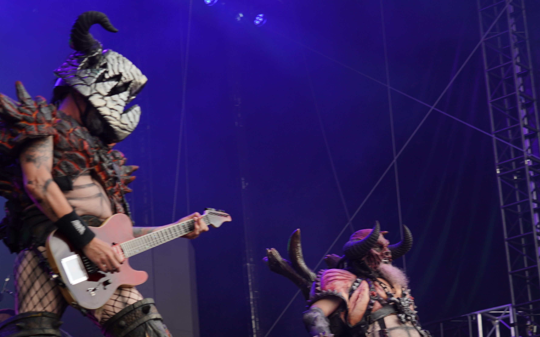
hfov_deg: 24.0
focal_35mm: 86
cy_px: 270
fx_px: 1266
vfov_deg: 15.1
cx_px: 332
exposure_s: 1/60
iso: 100
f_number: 4.5
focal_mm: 50
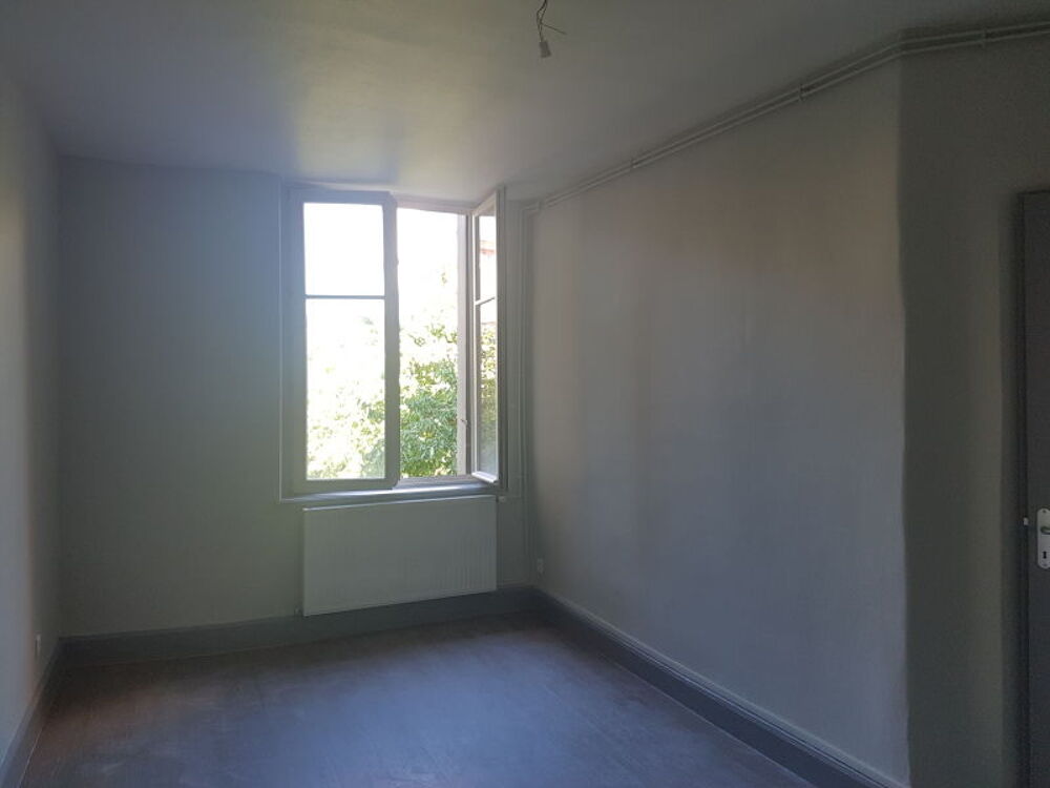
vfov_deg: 53.1
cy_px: 394
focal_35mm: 26
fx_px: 789
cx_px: 525
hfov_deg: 67.3
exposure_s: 1/60
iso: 40
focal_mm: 4.2
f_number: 1.7
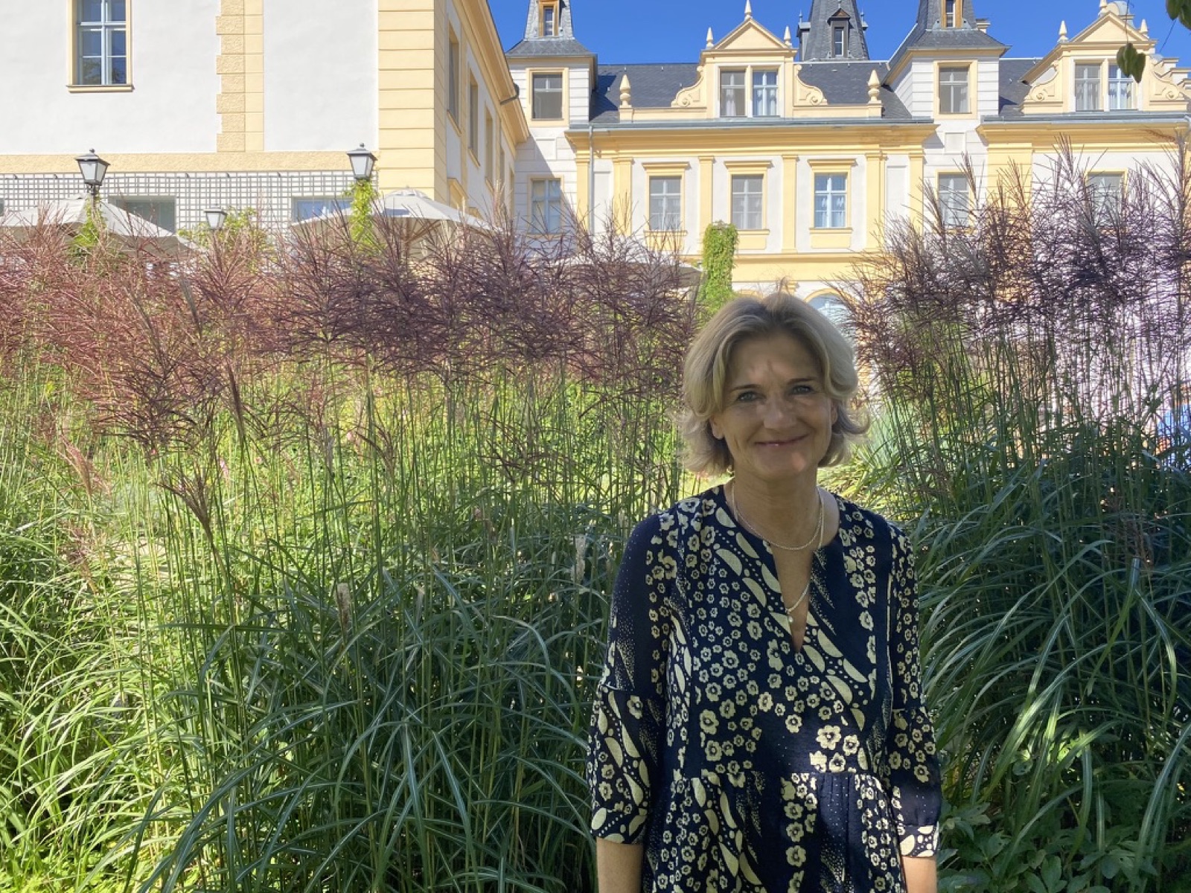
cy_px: 446
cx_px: 596
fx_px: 895
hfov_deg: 67.3
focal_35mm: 26
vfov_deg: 53.1
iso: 32
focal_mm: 4.25
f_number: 1.8
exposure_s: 1/757
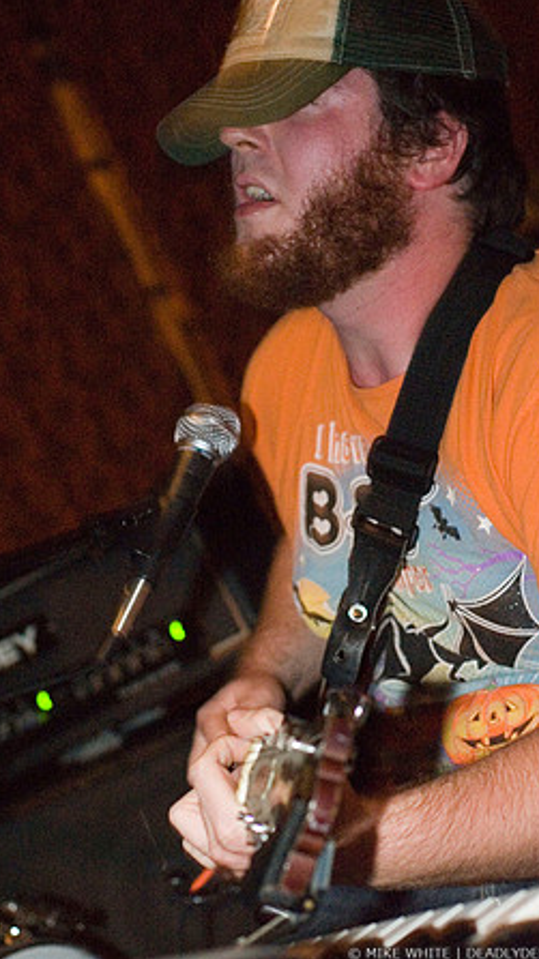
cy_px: 481
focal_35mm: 79
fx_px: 2010
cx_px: 304
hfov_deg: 15.3
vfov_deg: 26.9
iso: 1600
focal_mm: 50
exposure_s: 1/20
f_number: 2.8
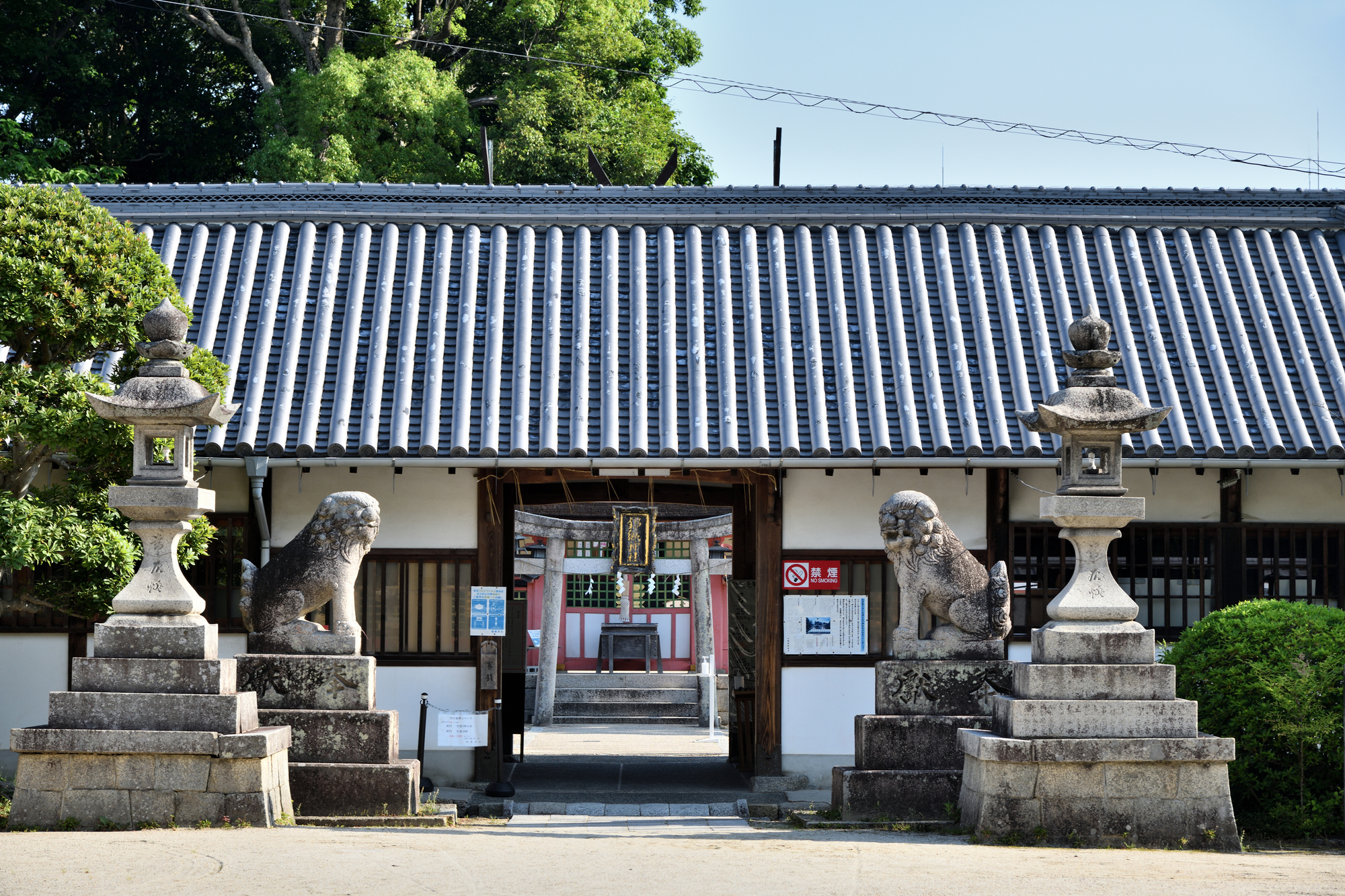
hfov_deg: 23.6
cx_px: 672
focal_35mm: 86
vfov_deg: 15.9
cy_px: 448
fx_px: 3213
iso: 200
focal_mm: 86
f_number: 7.1
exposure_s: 1/100
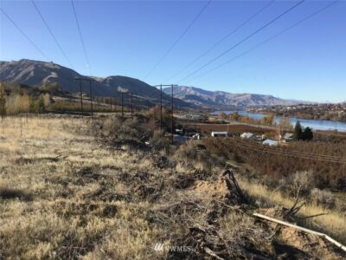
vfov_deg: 45.4
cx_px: 173
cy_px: 130
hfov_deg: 58.4
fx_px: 310
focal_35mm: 31
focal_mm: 3.3
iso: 25
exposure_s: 1/1087
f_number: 2.4
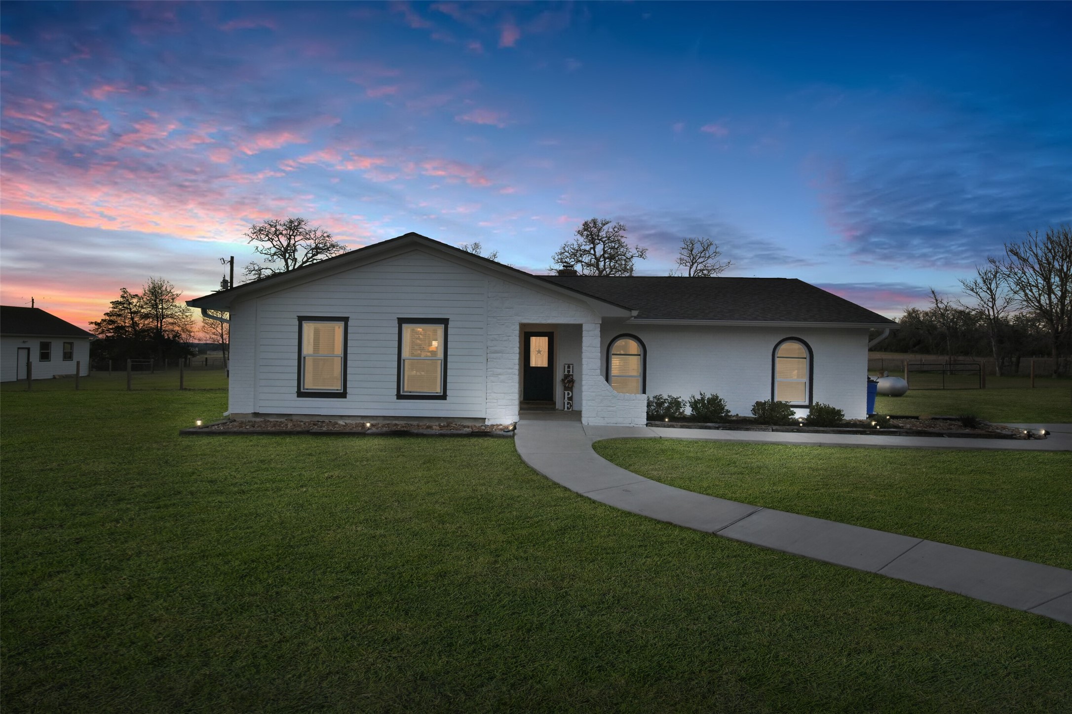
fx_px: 536
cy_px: 357
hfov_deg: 90.0
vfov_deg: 67.4
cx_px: 536
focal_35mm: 18
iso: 400
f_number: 8
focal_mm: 12
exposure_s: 1/250
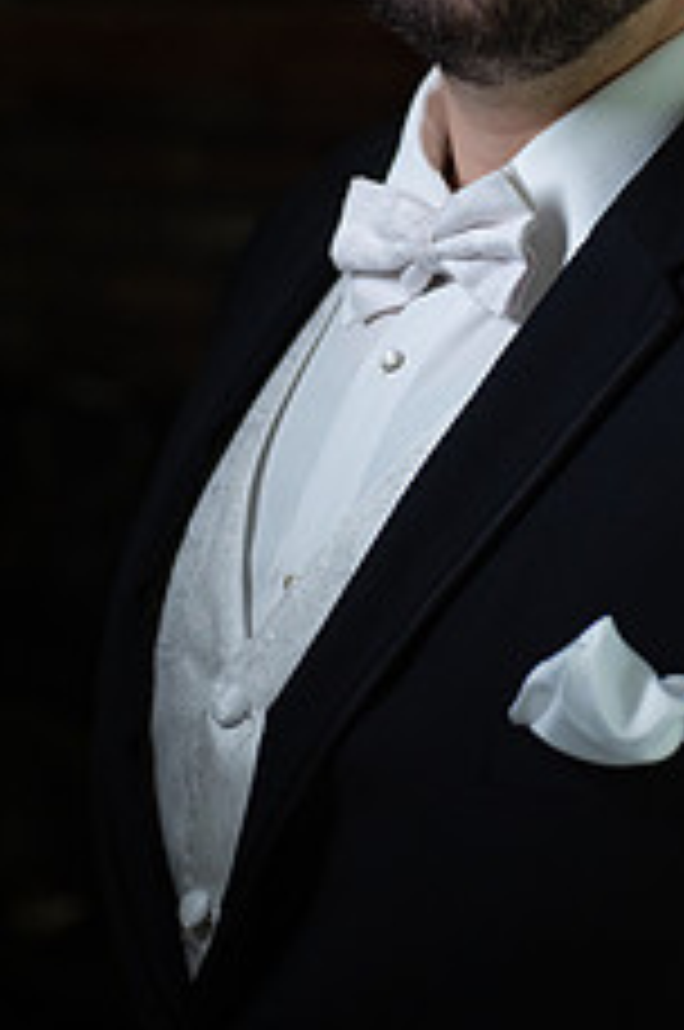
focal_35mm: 118
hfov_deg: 11.6
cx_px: 488
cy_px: 247
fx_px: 3373
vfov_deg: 17.3
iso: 1000
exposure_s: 1/400
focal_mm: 60
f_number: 2.8
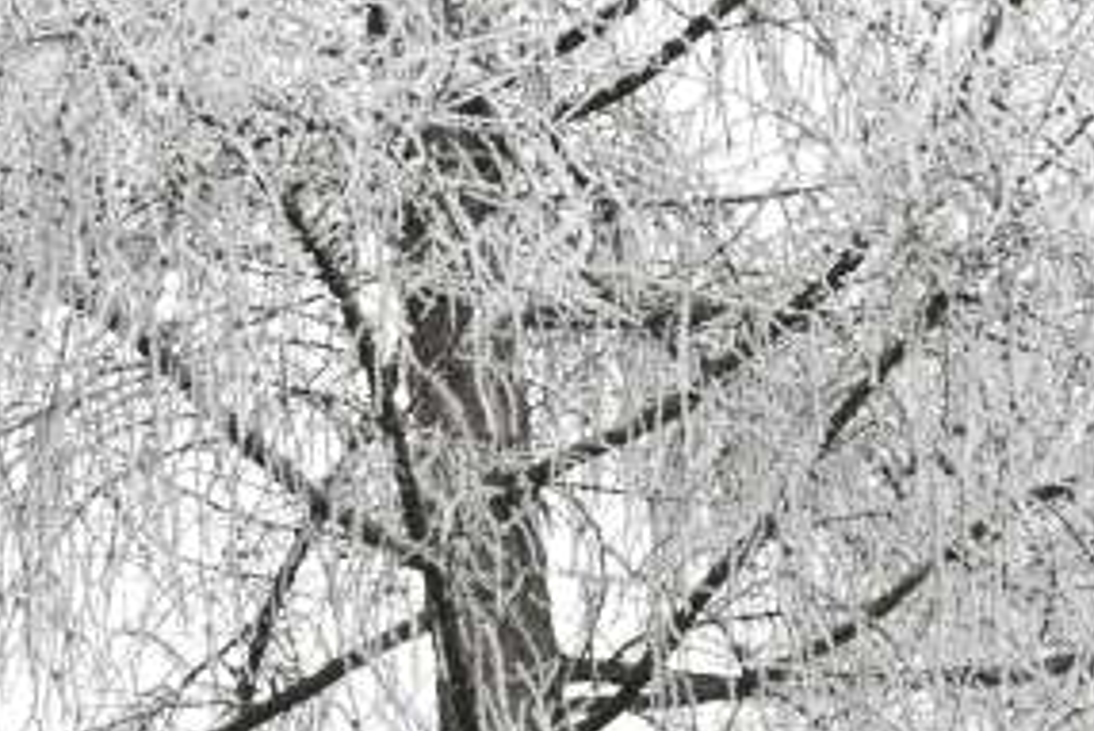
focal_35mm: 367
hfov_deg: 5.6
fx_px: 11158
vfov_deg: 3.7
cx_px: 539
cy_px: 802
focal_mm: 105
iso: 5000
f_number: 20
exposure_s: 1/500
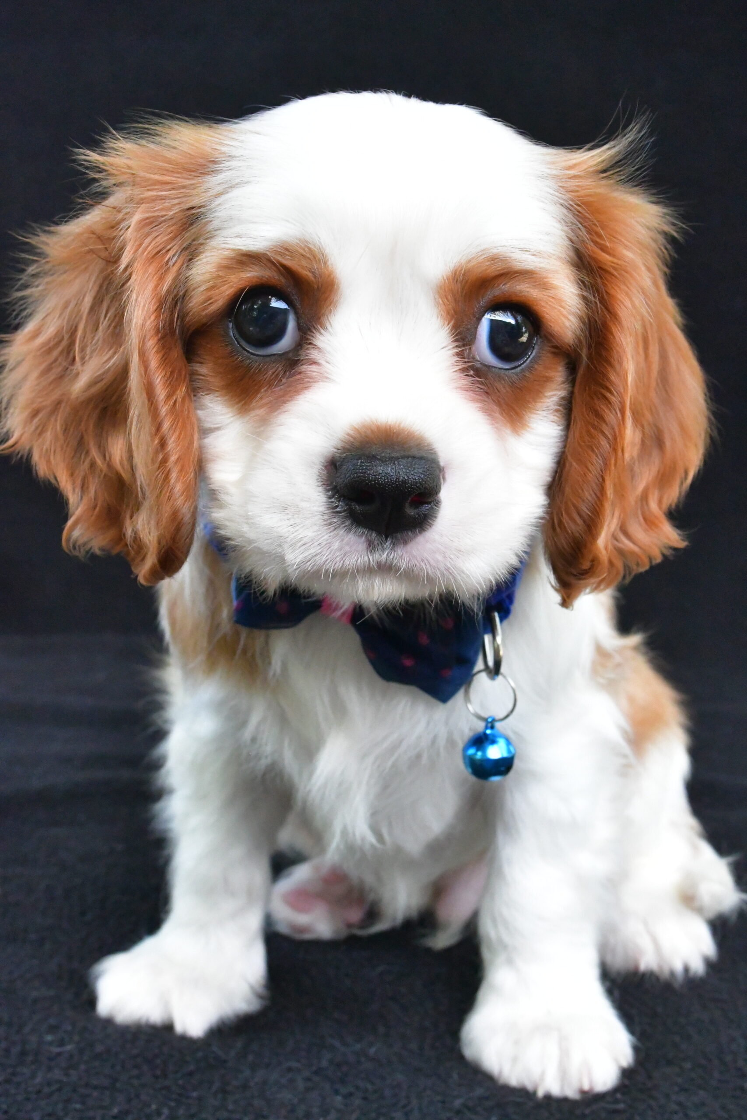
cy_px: 560
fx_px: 1307
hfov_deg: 31.9
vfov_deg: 46.4
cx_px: 374
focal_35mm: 42
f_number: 13
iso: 12800
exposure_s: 1/640
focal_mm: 28
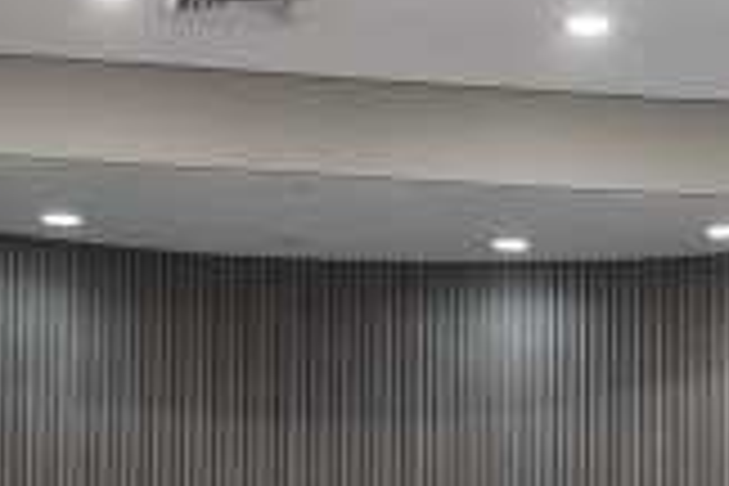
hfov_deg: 17.2
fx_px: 2389
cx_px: 572
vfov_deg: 11.1
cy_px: 774
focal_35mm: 118
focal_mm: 5.4
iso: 160
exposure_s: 1/120
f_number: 1.8
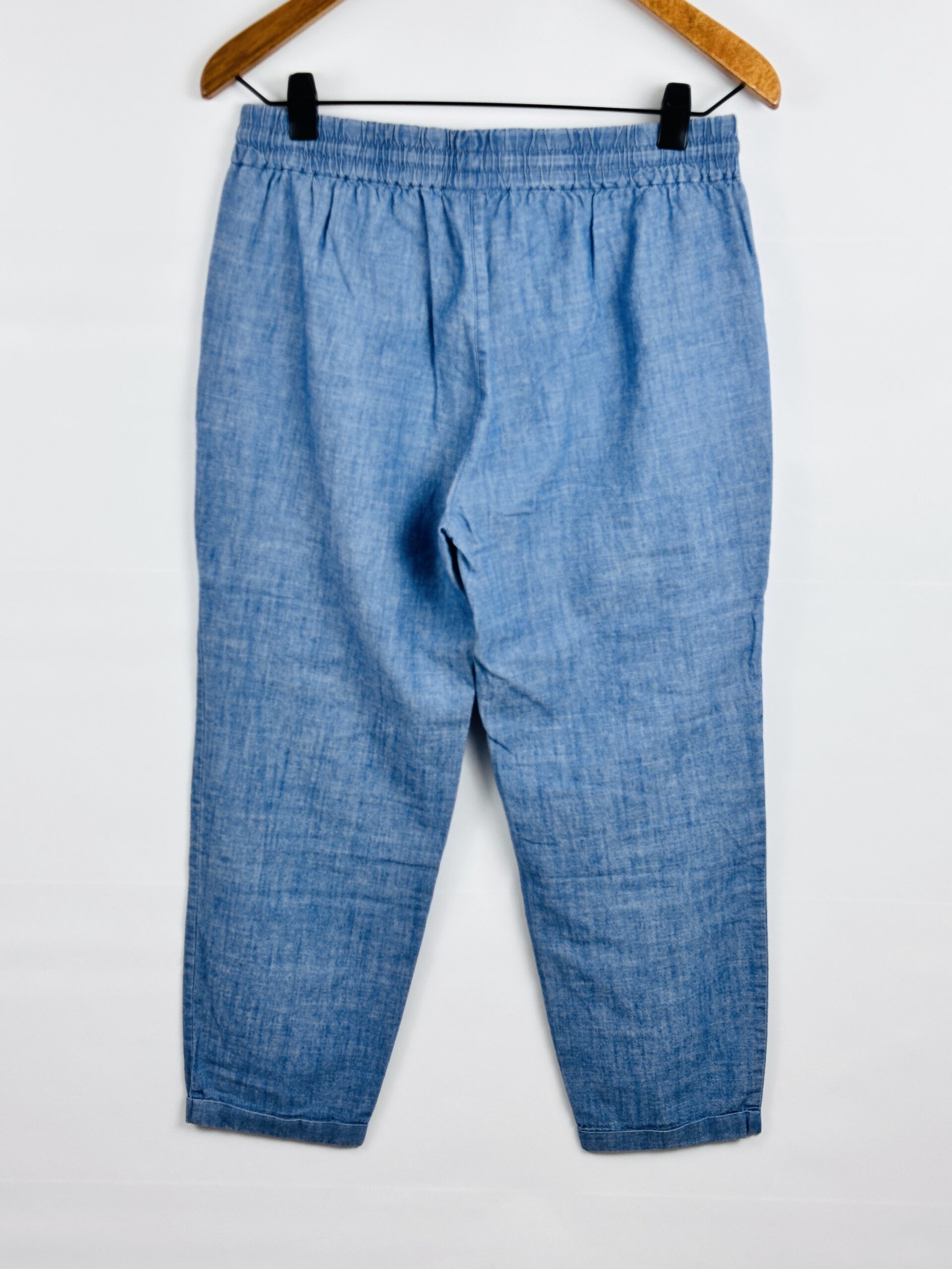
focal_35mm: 48
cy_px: 634
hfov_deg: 30.3
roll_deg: -0.8
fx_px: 1760
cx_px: 476
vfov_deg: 39.7
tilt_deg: -15.4
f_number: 1.78
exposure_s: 1/279
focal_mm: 6.86
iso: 64
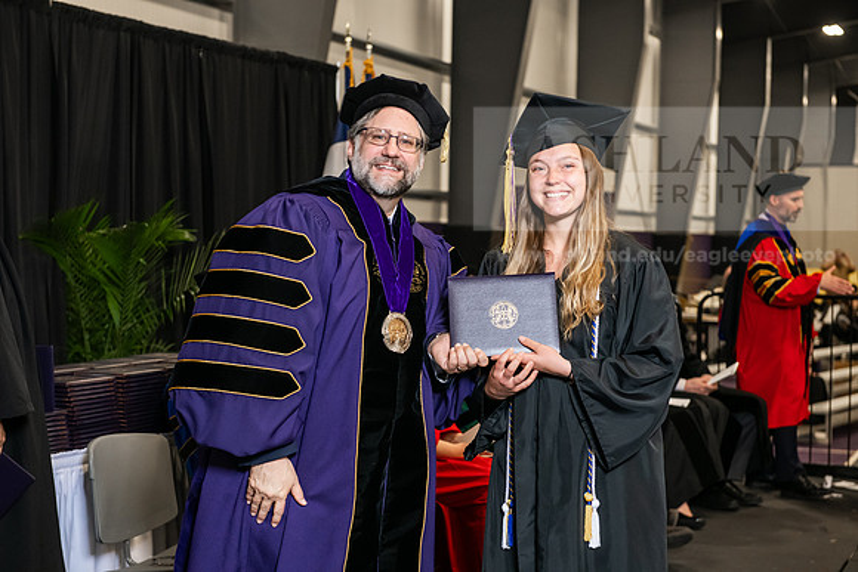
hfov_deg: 28.8
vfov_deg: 19.5
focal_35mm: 70
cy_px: 286
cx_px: 429
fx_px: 1669
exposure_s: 1/200
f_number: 5
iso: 2500
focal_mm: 70
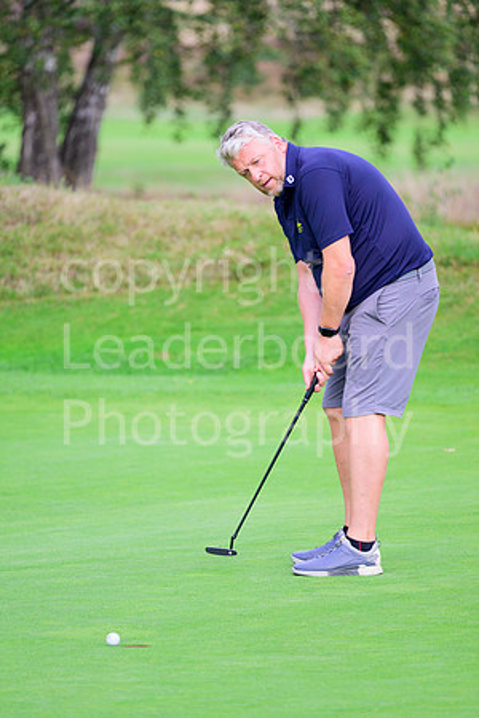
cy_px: 359
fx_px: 6785
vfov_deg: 6.1
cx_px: 240
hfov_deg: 4.0
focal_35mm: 340
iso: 1000
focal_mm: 340
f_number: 5.6
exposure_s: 1/1250
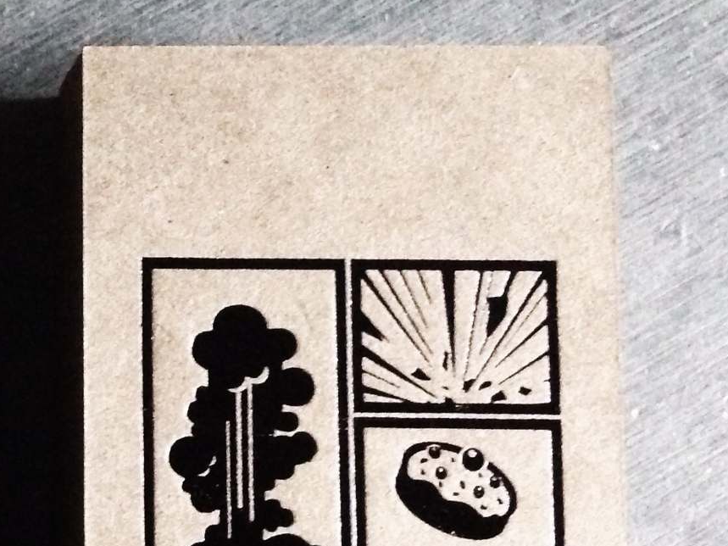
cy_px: 397
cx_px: -261
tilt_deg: -83.5
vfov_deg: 15.3
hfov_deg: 18.7
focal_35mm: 96
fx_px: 2019
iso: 800
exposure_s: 1/15
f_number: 2.4
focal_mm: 4.12
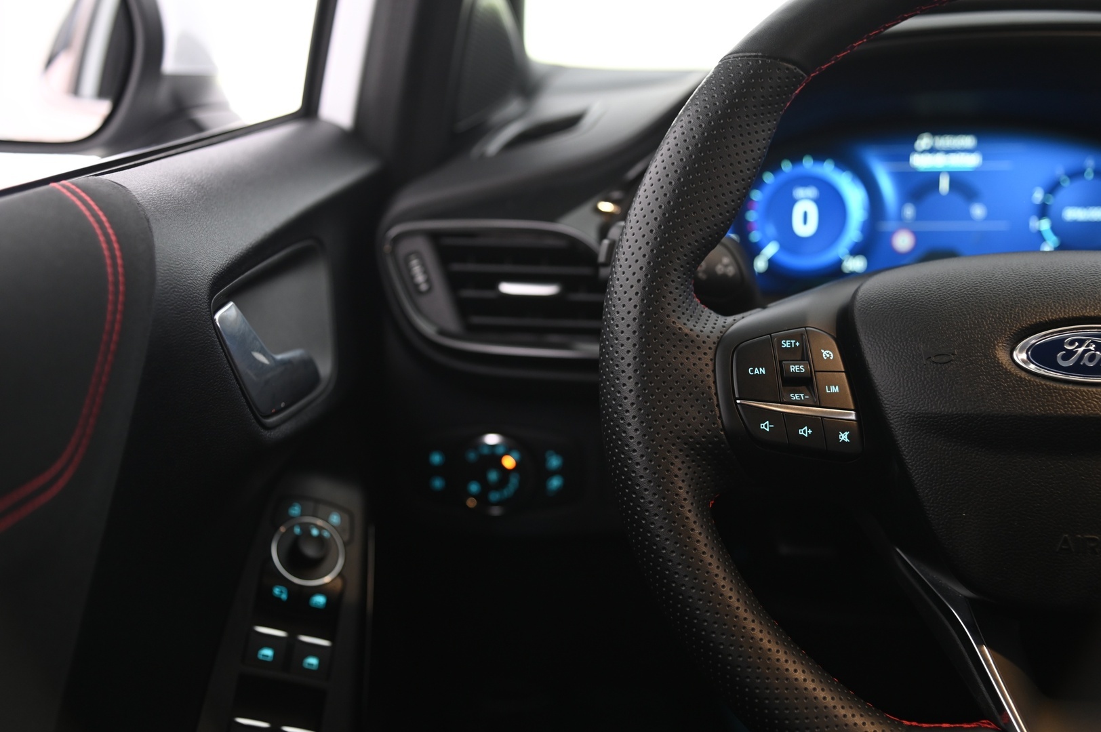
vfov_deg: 28.0
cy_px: 366
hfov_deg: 41.1
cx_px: 550
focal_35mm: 48
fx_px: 1467
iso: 1000
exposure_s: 1/10
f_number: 4
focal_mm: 48
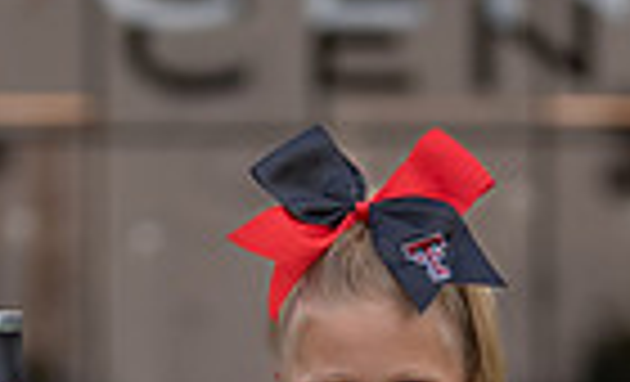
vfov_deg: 2.9
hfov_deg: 4.9
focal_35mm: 436
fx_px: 7426
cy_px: 563
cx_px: 399
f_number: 2.8
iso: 160
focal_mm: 94
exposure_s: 1/320
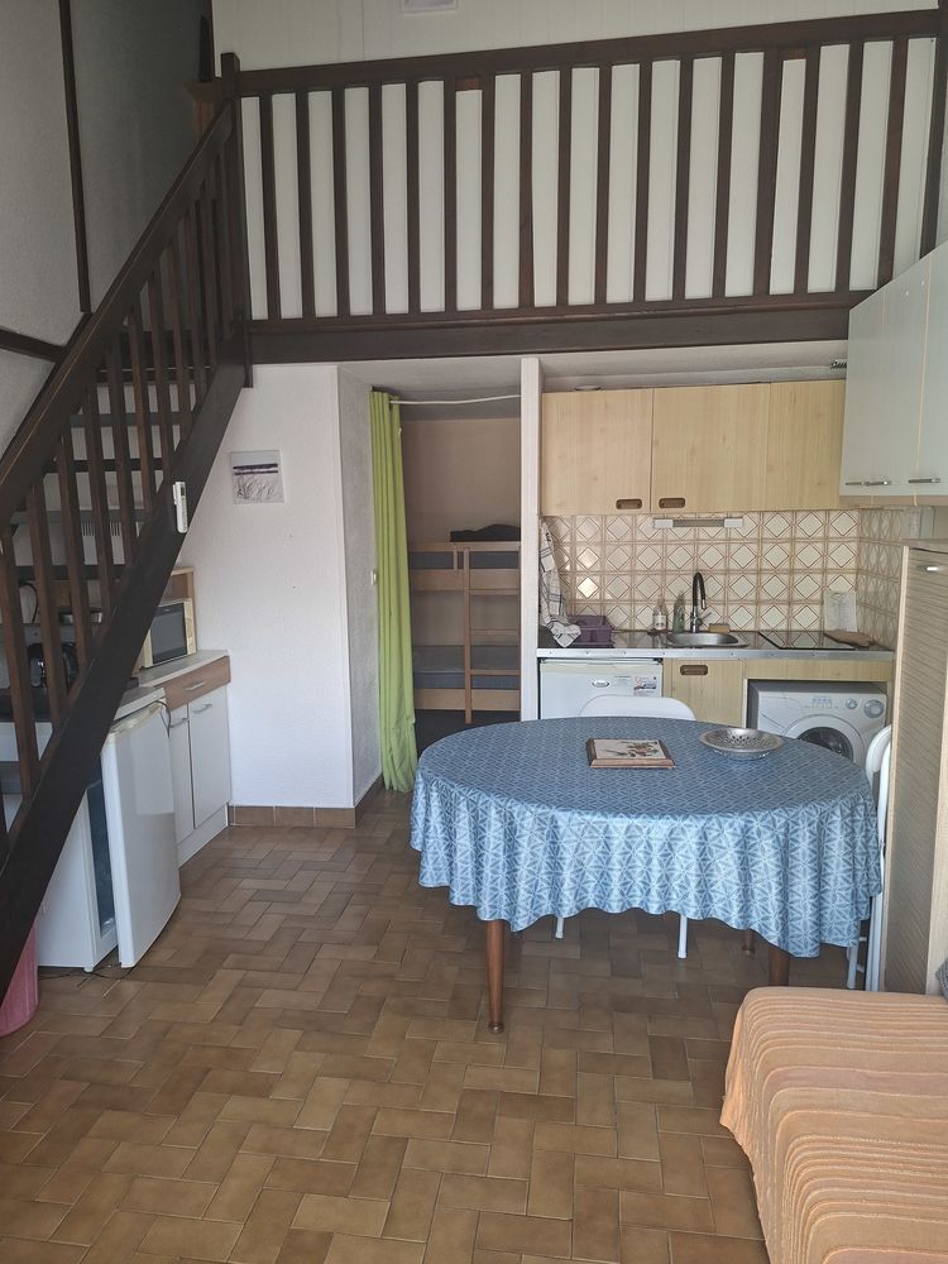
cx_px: 474
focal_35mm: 23
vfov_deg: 73.9
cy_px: 632
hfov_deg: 58.9
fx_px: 840
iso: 320
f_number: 1.8
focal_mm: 5.54
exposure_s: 1/100
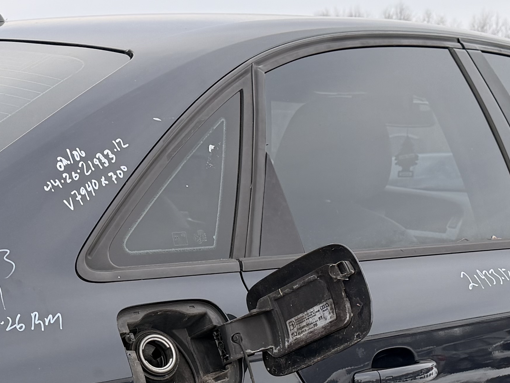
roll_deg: +0.8
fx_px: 1164
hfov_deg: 24.1
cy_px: 319
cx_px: 67
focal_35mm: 79
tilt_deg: -6.8
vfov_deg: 18.4
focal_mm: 6.76
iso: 100
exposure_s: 1/1156
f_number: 1.78
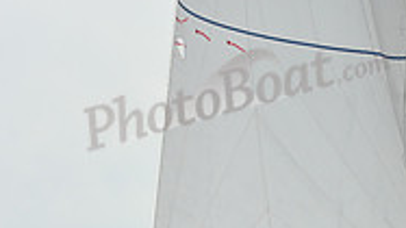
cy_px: 377
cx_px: 504
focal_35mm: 227
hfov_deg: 9.4
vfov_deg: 5.3
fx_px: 2443
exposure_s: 1/1000
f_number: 9
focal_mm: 70
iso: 320
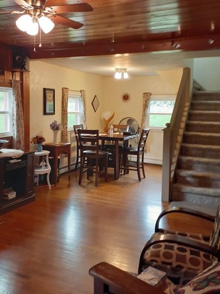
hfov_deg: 40.6
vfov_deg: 52.4
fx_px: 297
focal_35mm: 35
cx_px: 91
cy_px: 125
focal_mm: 3.6
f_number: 1.9
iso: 250
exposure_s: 1/40
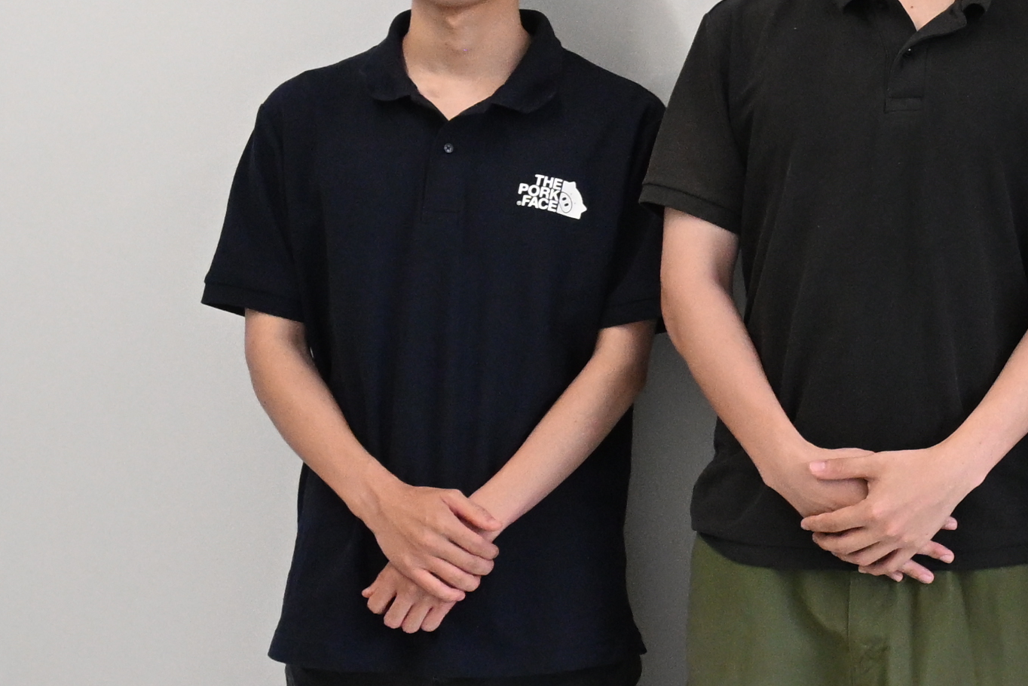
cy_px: 214
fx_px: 2950
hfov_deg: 17.7
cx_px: 1544
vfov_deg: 13.2
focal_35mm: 103
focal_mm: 22.5
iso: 2800
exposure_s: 1/250
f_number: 6.3
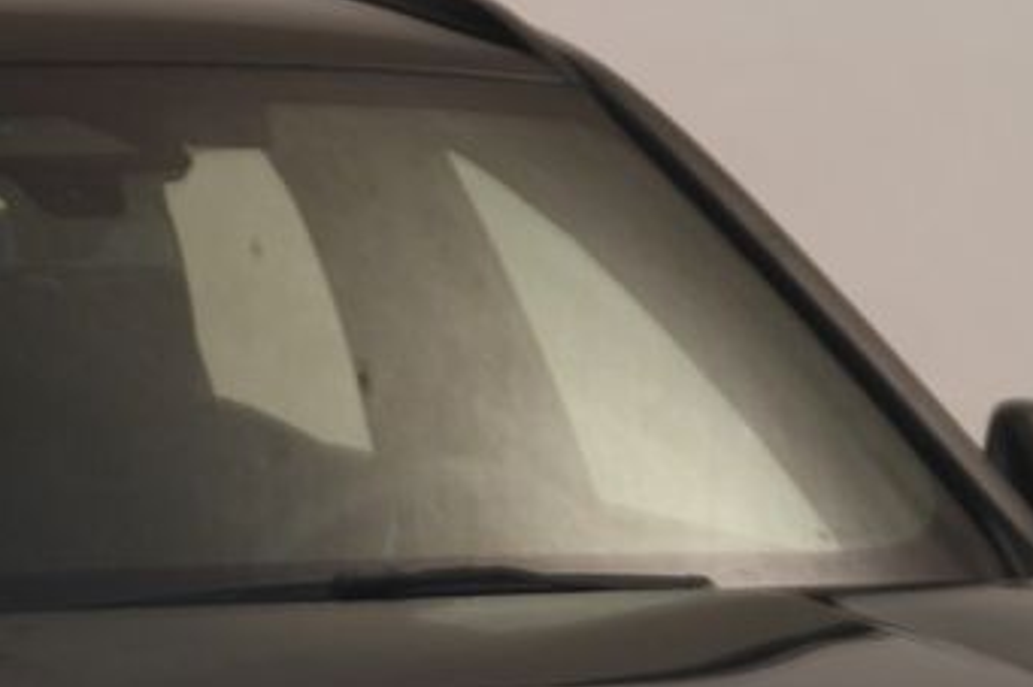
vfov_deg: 3.2
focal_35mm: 433
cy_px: 1008
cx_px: 115
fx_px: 12418
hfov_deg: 4.8
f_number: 4.2
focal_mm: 82
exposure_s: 1/4
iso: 100
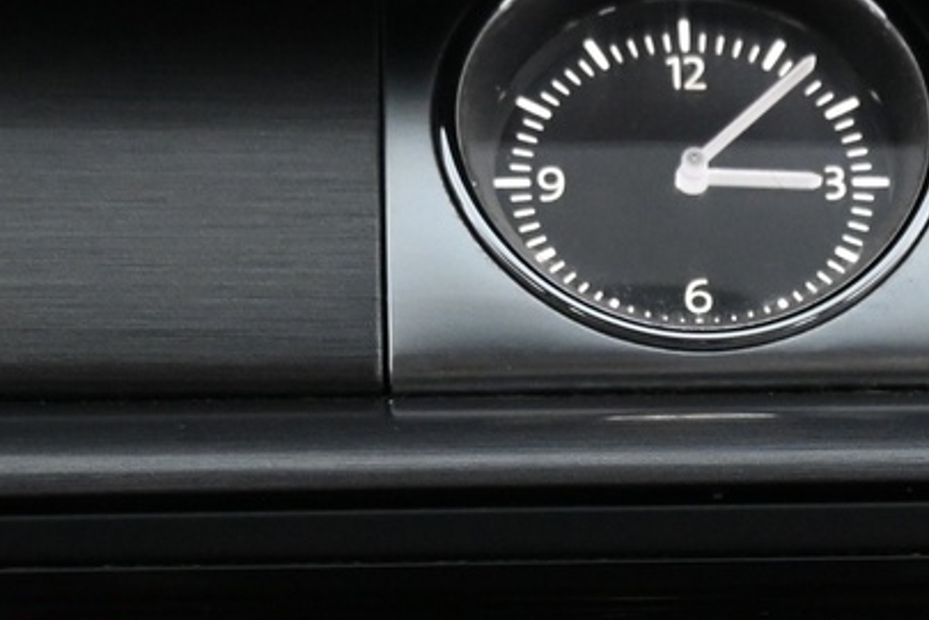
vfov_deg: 10.3
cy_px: 1100
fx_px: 3251
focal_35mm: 126
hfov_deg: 16.2
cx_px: 718
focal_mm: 21
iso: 2200
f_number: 4
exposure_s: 1/30
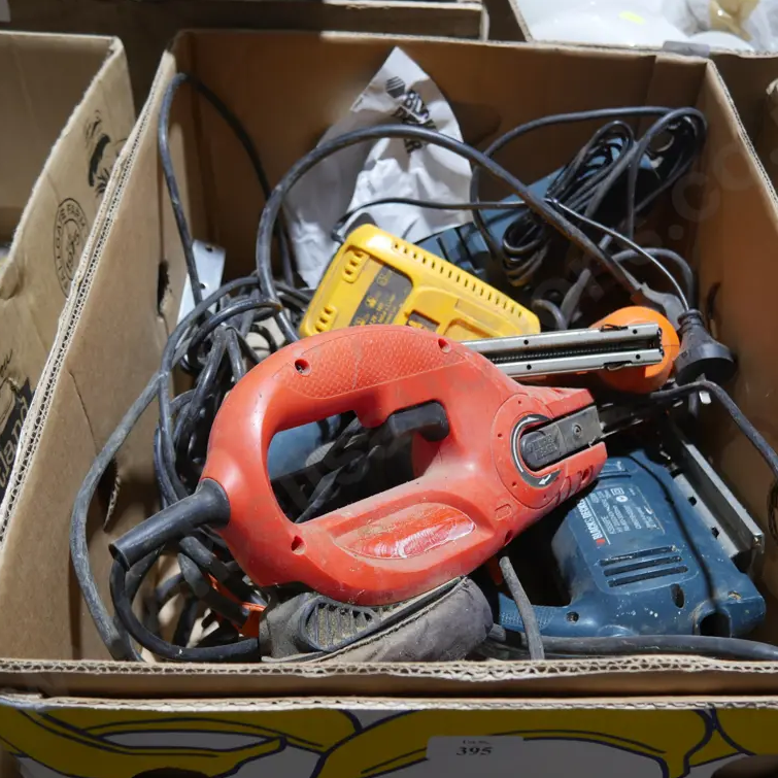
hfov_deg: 46.0
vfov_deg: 46.0
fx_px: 915
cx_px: 432
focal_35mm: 36
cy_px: 394
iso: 400
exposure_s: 1/60
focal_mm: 15
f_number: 3.6
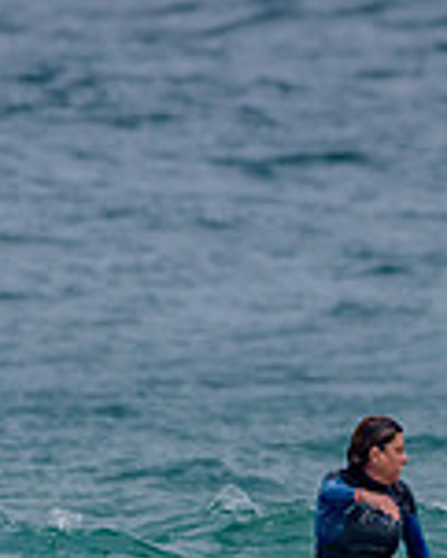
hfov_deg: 0.7
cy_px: 577
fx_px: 36576
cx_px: 669
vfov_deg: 0.9
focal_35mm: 2214
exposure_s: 1/2000
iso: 110
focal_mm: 500
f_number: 5.6
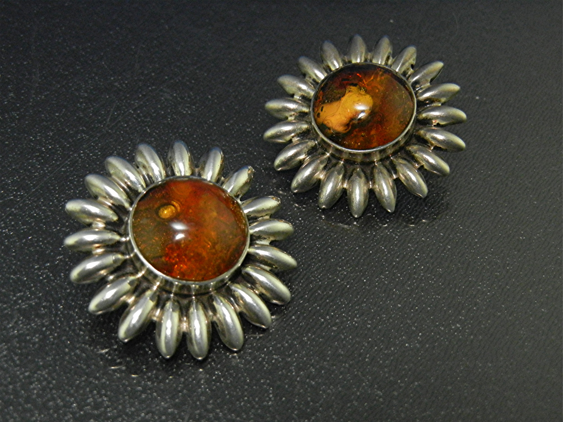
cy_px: 211
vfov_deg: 28.0
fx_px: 846
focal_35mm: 52
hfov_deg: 36.8
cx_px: 282
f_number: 7.8
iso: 718
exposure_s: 1/30
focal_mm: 9.3
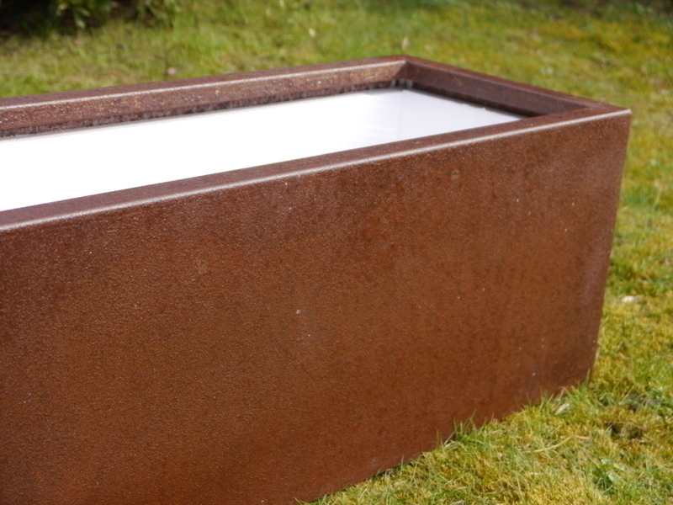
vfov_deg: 17.6
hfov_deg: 23.3
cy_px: 252
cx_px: 336
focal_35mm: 84
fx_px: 1633
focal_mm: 42
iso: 160
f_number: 5.6
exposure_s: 1/160
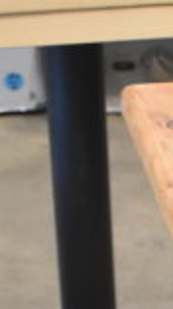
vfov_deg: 10.4
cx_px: 548
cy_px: 422
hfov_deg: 5.6
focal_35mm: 202
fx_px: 1652
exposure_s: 1/30
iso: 1800
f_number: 3.8
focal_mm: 22
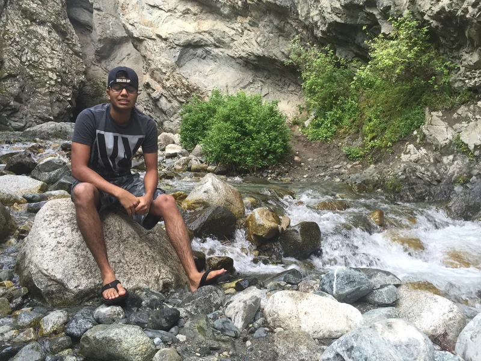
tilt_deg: -2.5
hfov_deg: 61.7
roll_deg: -0.6
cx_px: 240
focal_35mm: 29
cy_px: 180
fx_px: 403
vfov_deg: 48.2
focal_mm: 4.15
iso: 50
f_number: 2.2
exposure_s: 1/120
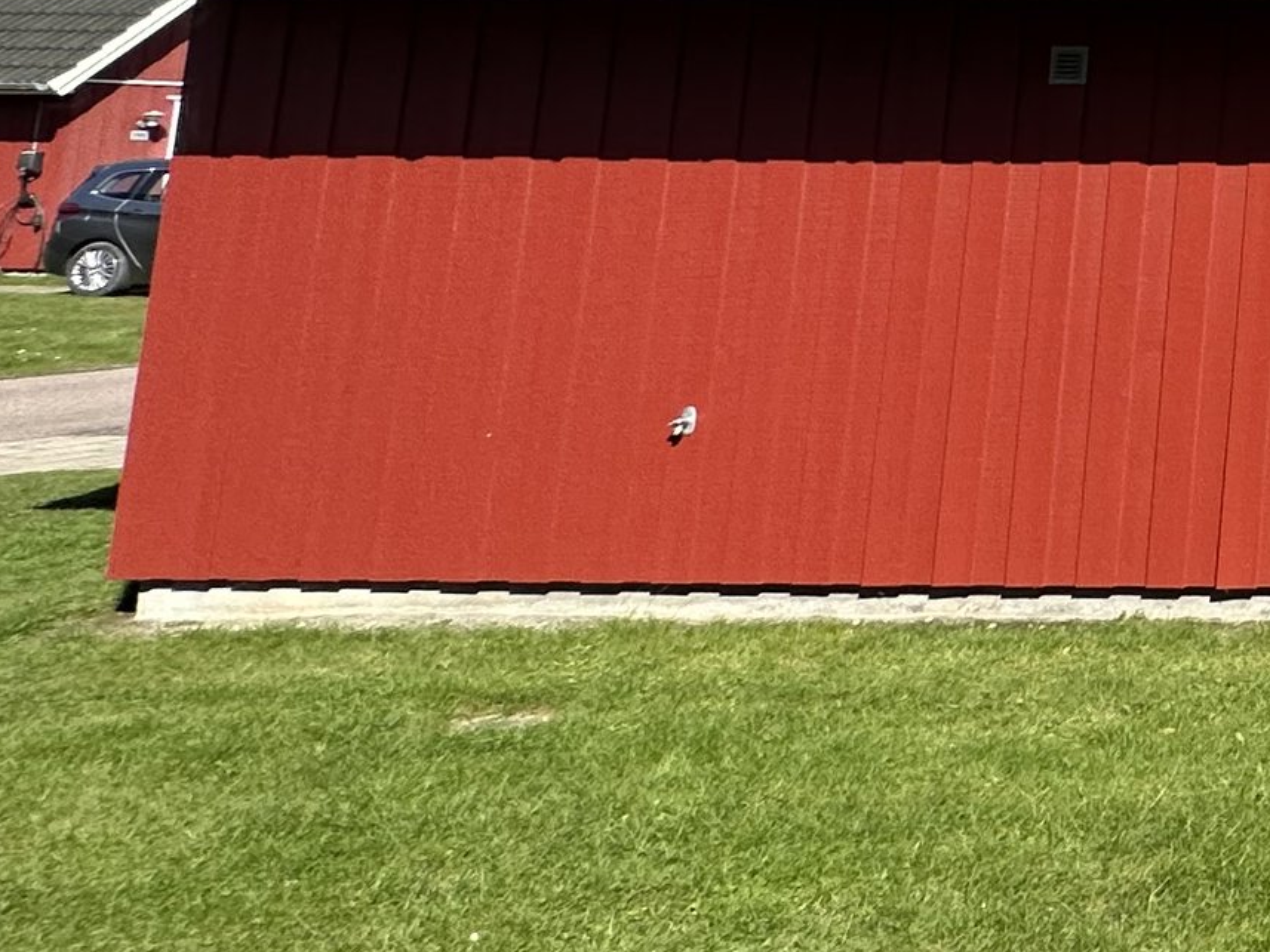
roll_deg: +0.5
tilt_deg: +8.6
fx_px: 1798
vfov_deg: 27.4
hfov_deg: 23.5
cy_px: -74
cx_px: 2195
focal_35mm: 49
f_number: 2.2
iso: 40
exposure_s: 1/1082
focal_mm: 2.22
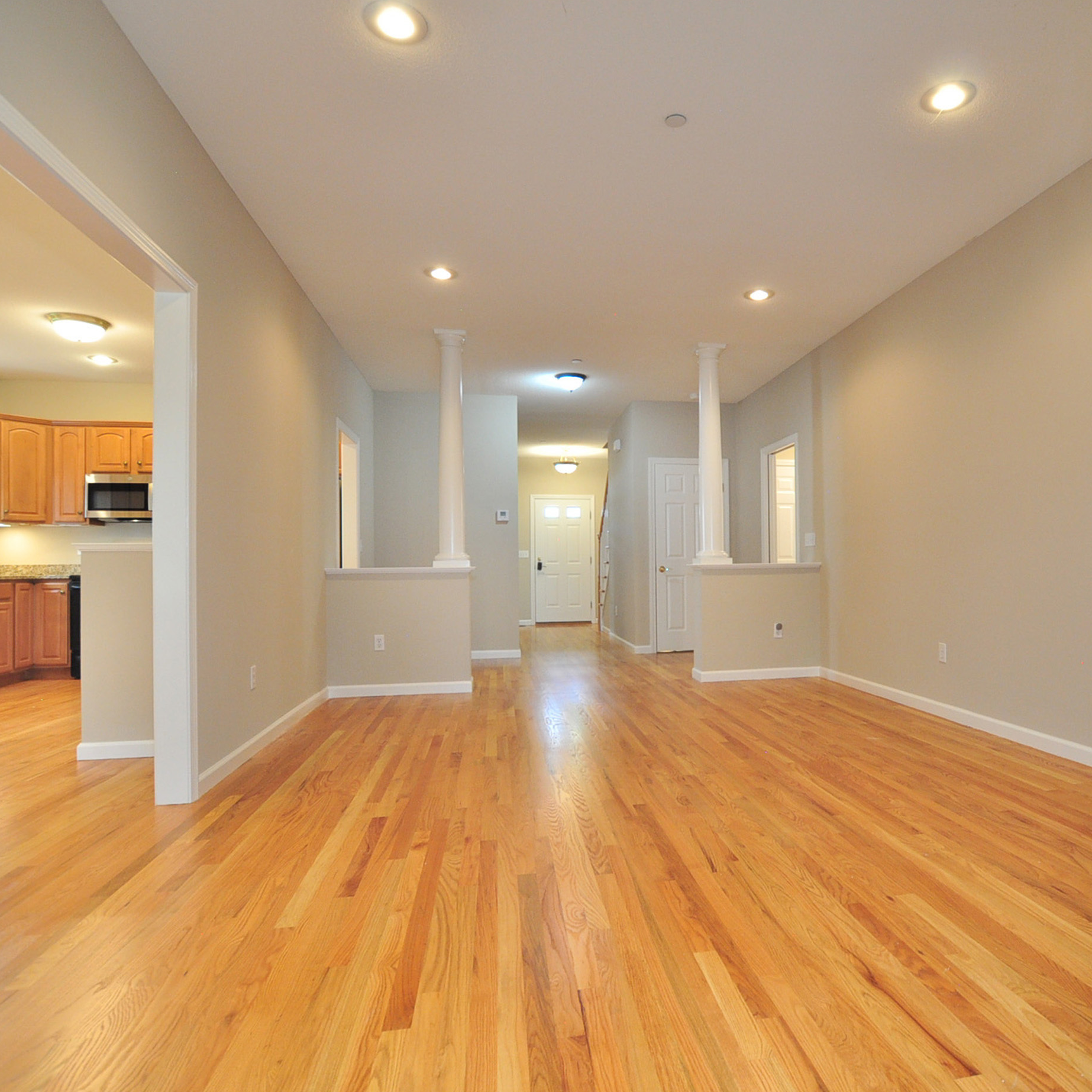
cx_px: 651
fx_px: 714
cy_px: 547
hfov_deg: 74.1
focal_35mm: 20
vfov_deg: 74.8
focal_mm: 10
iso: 640
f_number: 4.5
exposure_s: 1/25
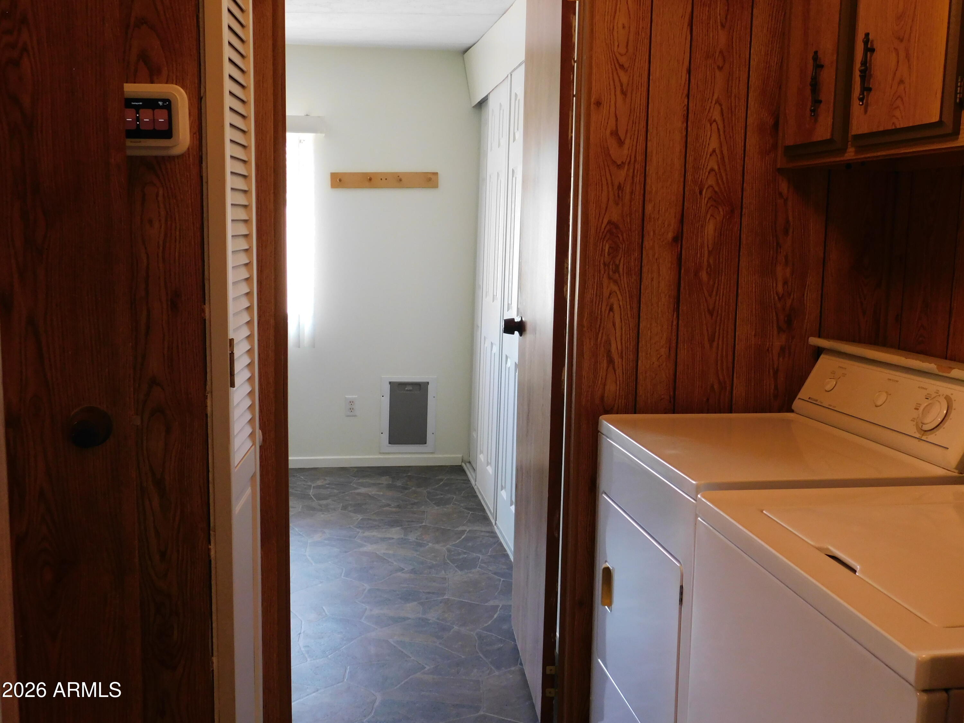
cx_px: 482
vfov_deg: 39.7
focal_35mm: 36
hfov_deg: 51.4
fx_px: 1003
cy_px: 362
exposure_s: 1/30
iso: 320
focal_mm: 6.3
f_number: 3.5
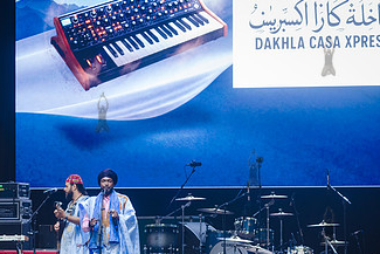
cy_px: 236
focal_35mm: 244
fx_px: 2577
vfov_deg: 5.6
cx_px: 102
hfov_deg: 8.4
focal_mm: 112
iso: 1000
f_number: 4
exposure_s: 1/200
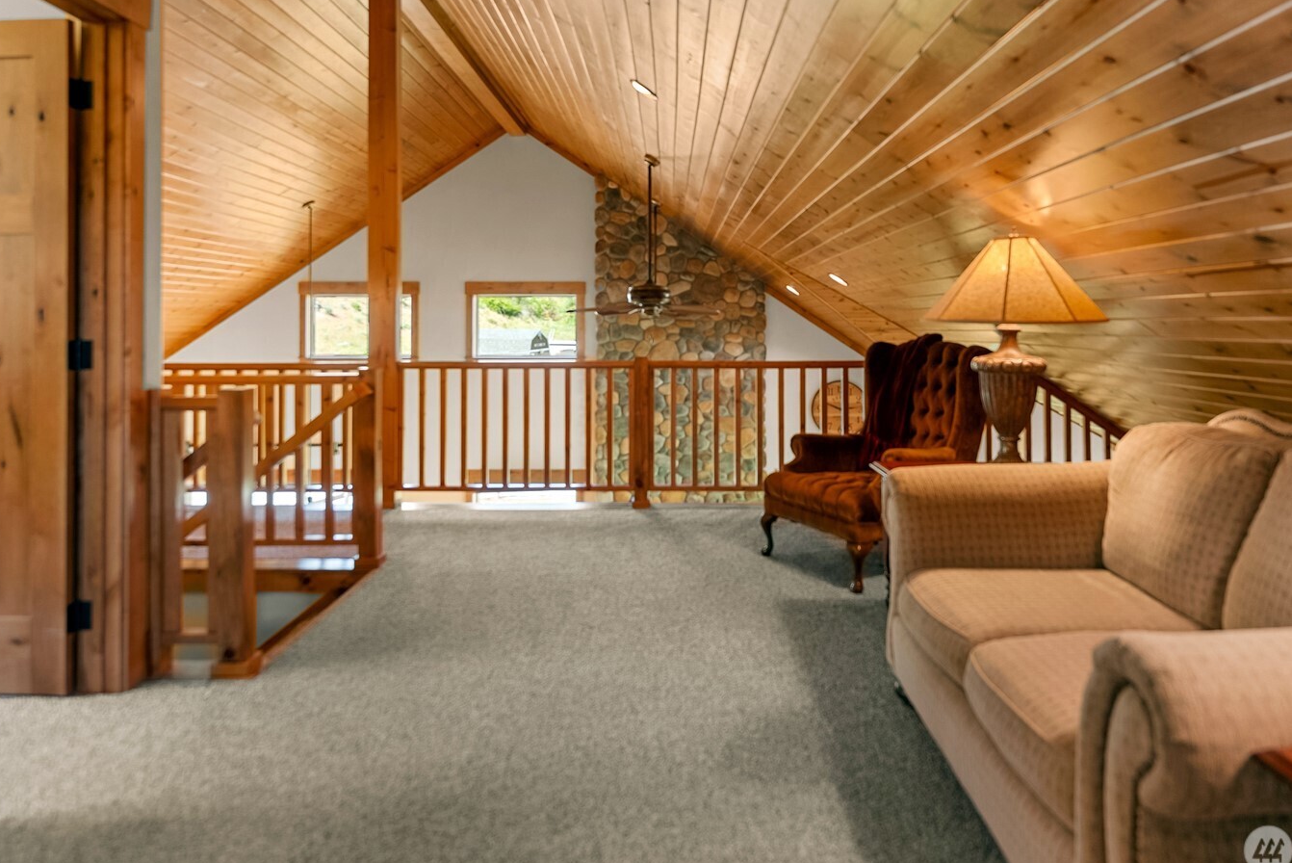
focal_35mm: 24
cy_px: 342
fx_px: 875
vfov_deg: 52.1
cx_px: 663
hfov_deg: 72.8
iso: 400
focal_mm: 19.3
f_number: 2.8
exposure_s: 1/15
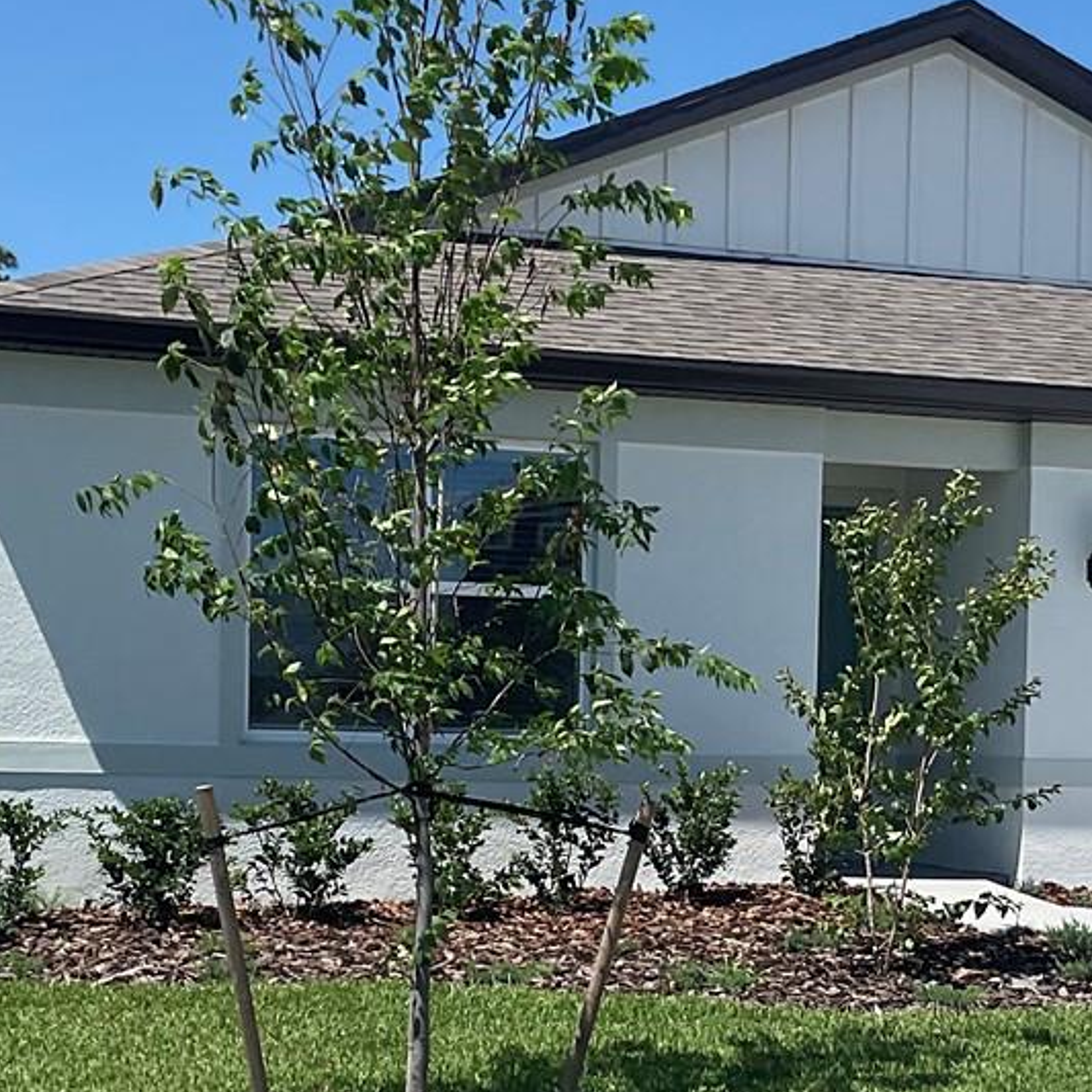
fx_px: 2748
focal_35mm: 77
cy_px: 781
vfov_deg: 22.3
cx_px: 738
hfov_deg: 22.4
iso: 16
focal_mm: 3
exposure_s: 1/2959
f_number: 1.8
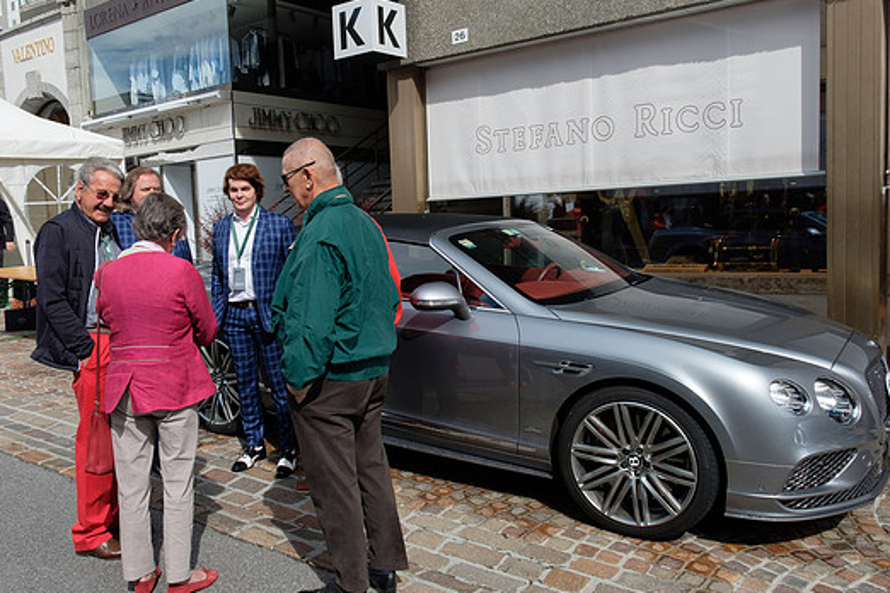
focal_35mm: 30
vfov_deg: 43.6
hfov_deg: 61.8
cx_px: 404
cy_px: 302
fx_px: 742
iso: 250
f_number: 10
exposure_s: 1/125
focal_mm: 18
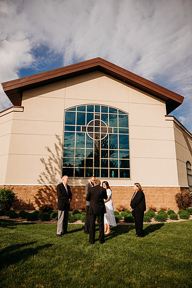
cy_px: 144
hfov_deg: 53.1
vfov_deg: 73.7
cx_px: 96
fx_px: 192
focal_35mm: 24
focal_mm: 24
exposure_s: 1/4000
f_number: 2.8
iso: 125
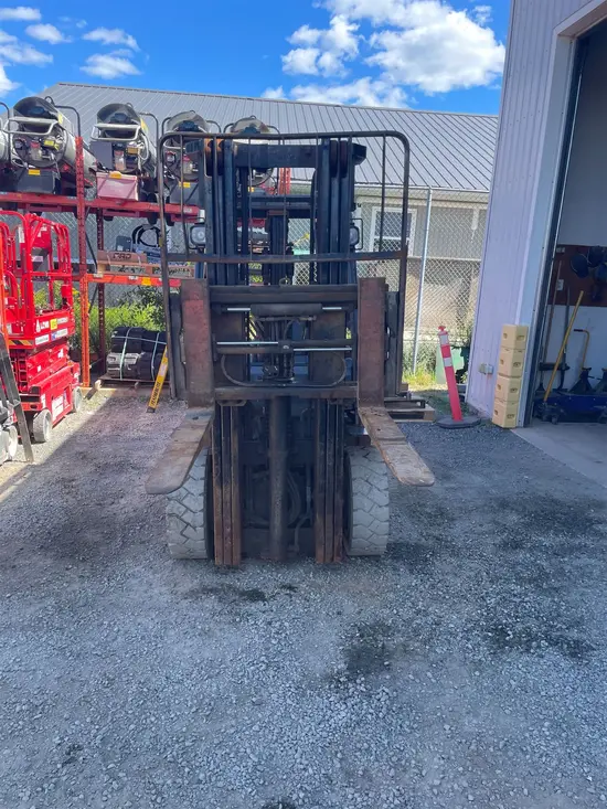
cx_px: 304
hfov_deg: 53.1
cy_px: 404
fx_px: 608
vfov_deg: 67.3
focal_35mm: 26
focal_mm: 4.2
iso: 32
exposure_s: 1/658
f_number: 1.6
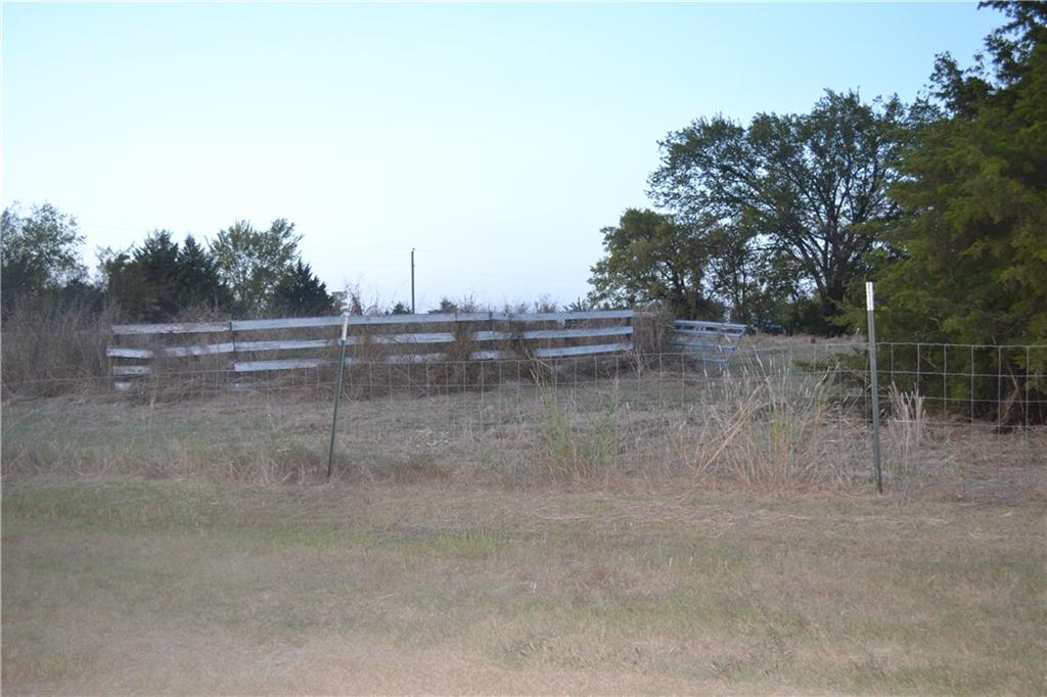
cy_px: 348
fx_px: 959
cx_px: 524
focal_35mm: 33
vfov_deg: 39.9
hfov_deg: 57.2
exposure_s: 1/60
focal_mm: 22
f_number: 4
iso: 450
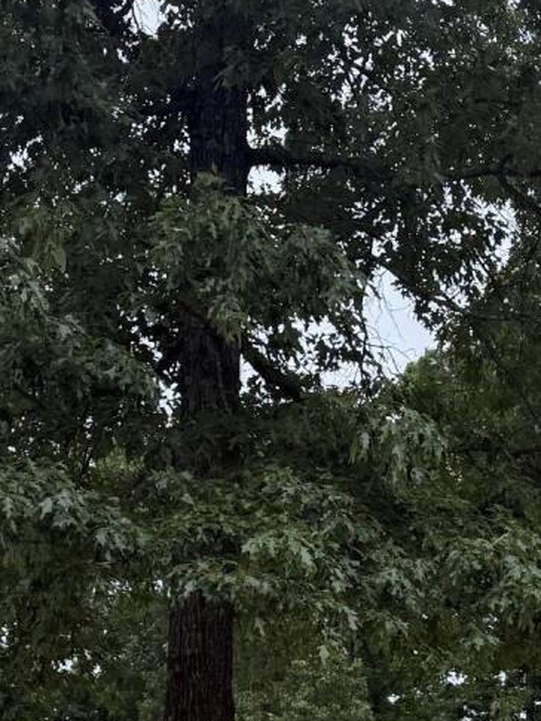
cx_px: 568
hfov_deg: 14.7
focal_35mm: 99
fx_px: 2062
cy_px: 1014
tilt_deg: +4.4
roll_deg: -1.9
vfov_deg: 18.1
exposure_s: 1/643
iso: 80
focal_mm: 6.76
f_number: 1.78
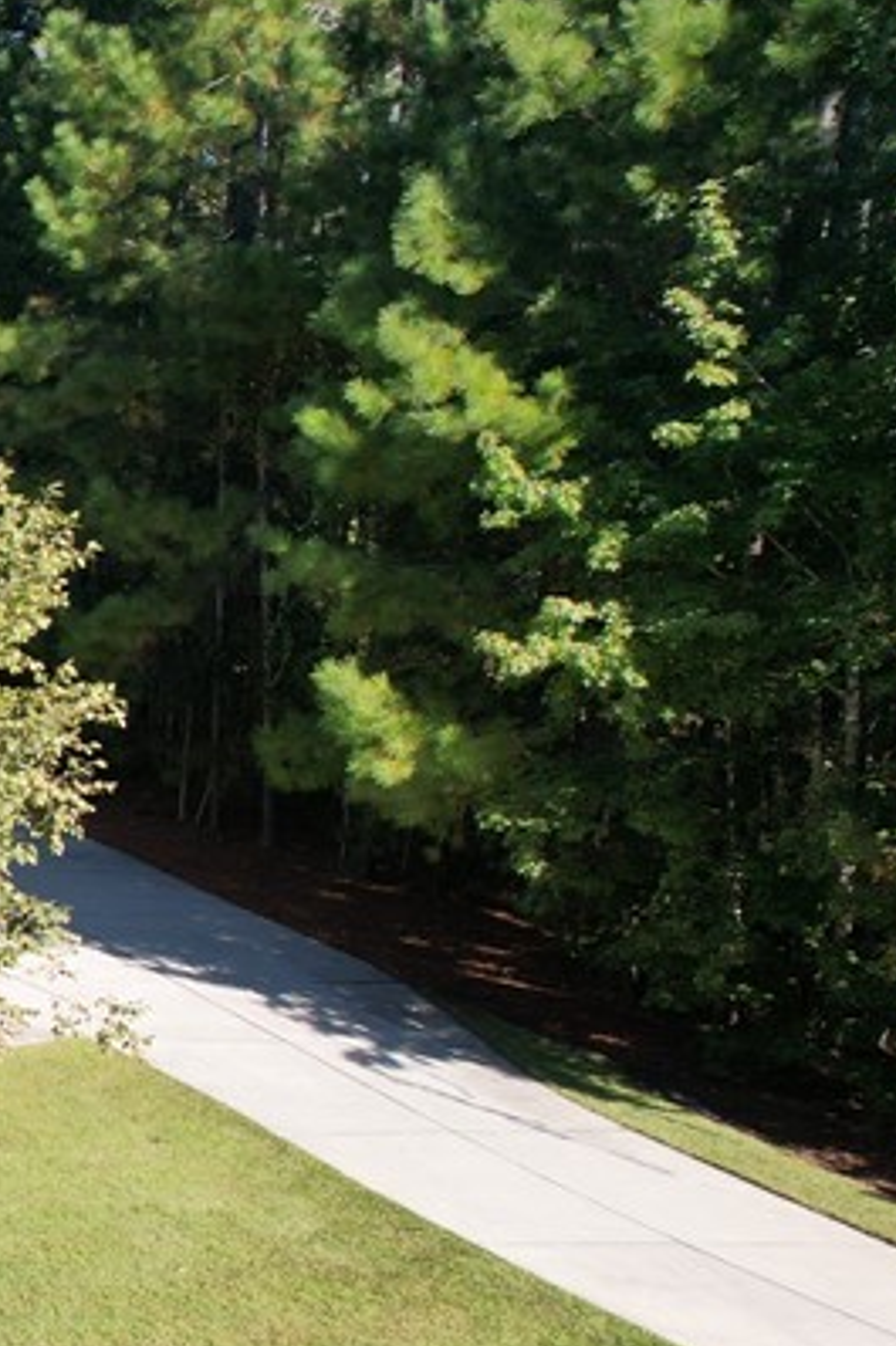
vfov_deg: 33.3
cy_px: 795
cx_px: -903
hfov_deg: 16.8
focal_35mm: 60
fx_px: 2242
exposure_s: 1/1000
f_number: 2.8
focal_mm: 8.38
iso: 100
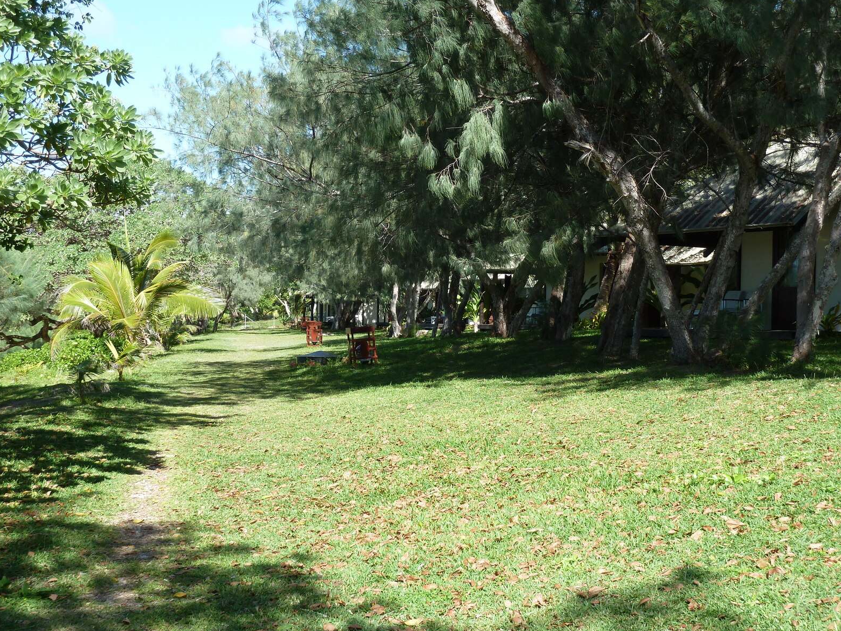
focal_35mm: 56
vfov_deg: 26.1
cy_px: 316
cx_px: 426
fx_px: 1361
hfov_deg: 34.3
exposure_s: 1/200
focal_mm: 9.1
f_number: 3.9
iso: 80
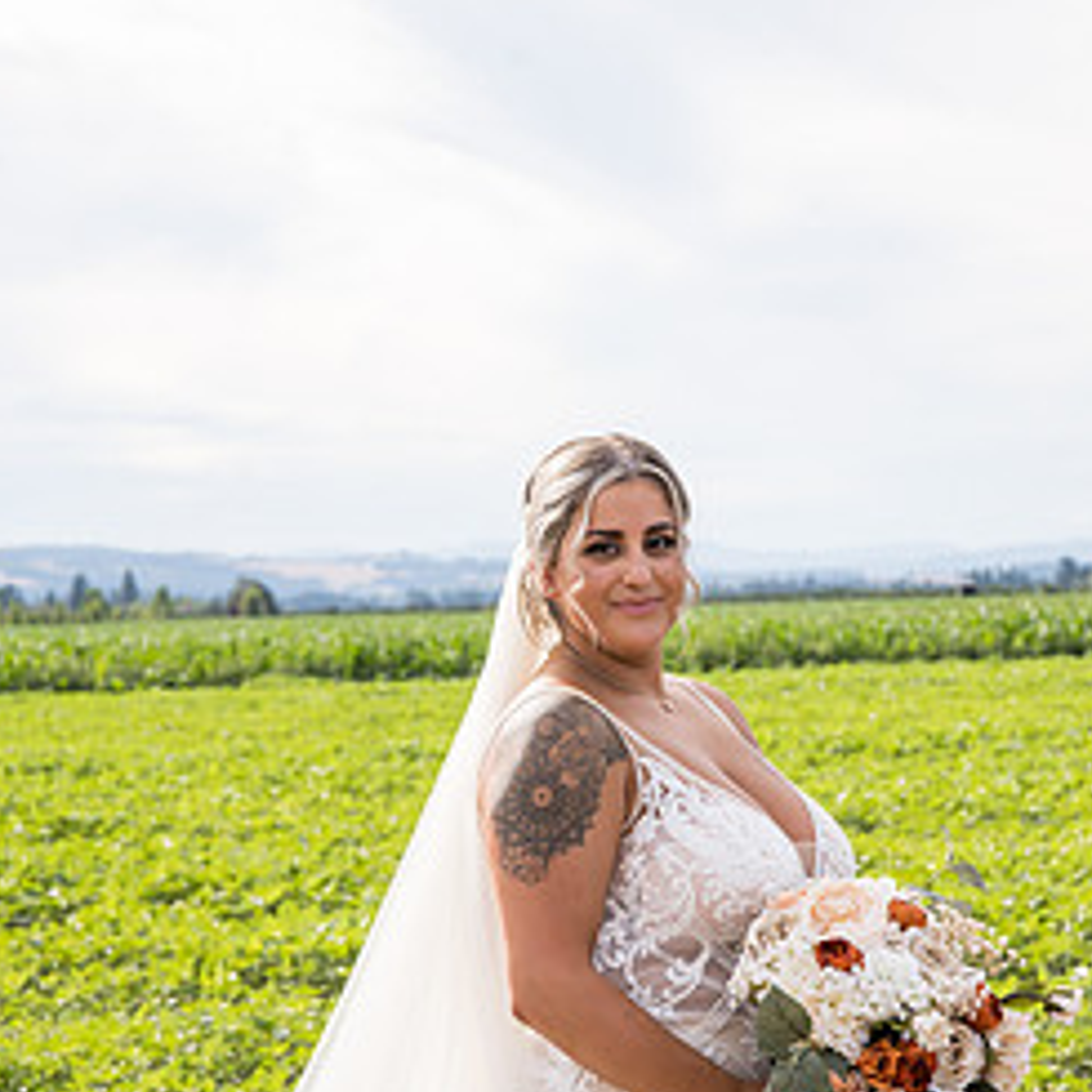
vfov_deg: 16.9
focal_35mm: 103
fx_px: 3676
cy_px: 624
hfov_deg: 16.9
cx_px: 646
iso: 160
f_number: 6.3
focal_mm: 66
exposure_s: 1/400
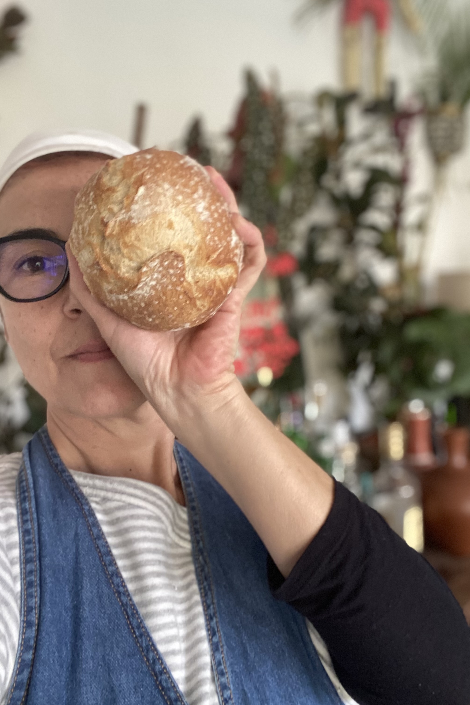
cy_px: 354
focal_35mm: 32
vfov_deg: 58.7
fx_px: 627
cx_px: 230
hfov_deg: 41.1
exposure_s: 1/31
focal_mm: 2.71
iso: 400
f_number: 2.2
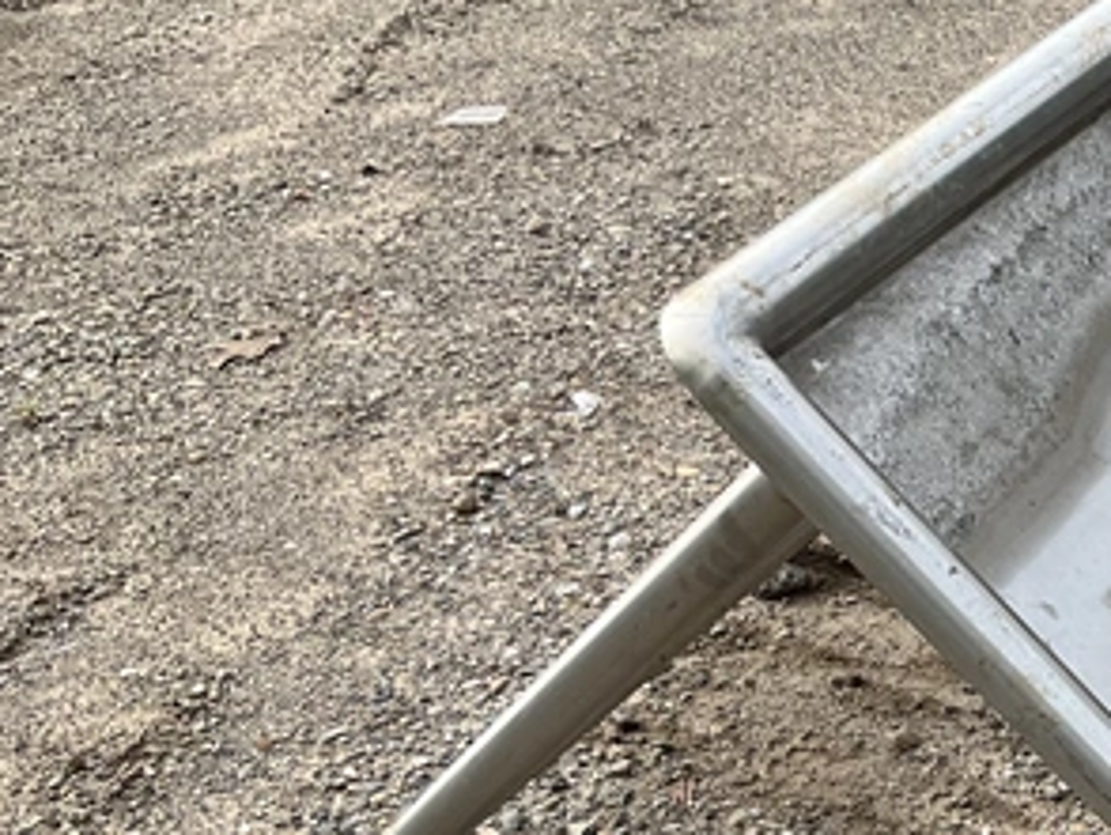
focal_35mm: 74
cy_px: 739
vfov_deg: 19.6
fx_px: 2377
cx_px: 1372
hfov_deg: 23.7
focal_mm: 3
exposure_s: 1/792
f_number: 1.8
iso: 25
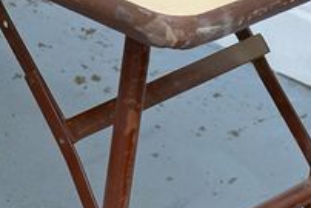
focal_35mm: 200
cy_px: -31
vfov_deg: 6.8
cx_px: -348
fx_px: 1729
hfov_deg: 9.5
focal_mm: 28
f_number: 4
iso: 500
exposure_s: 1/160
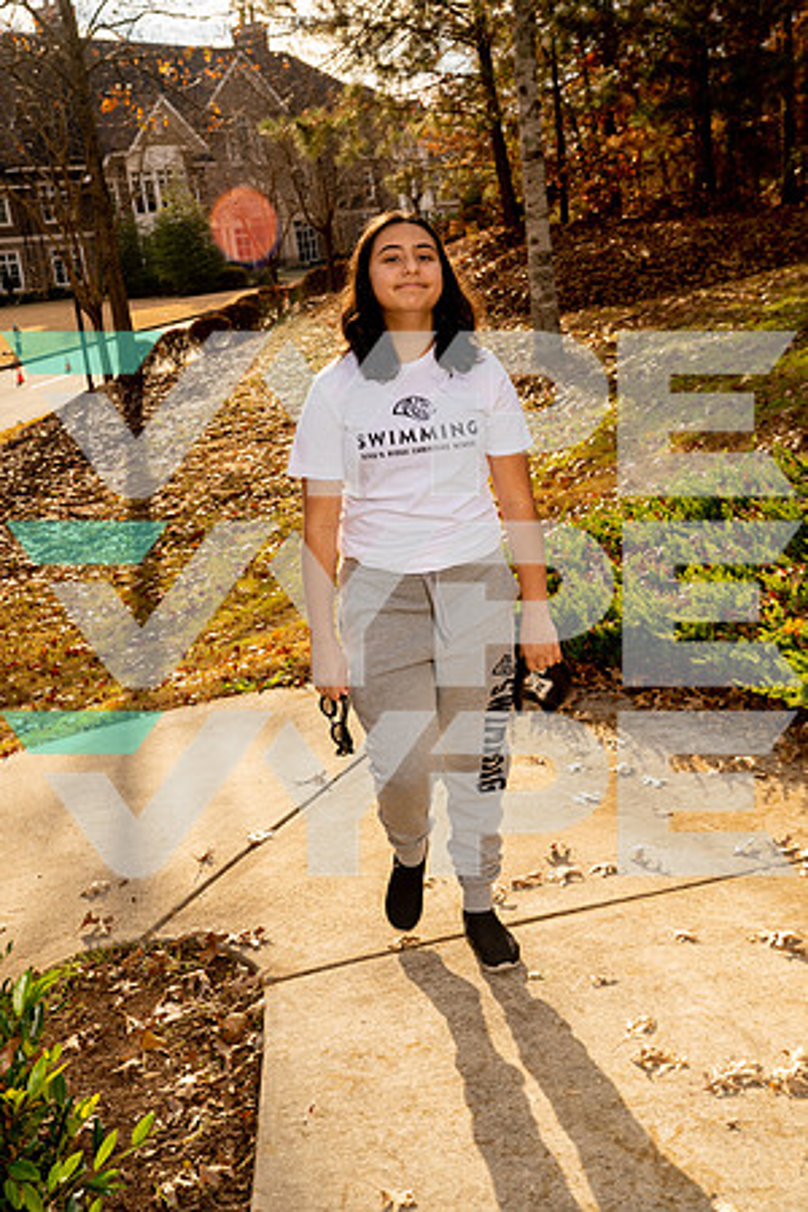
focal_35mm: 42
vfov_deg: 46.4
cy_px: 606
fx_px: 1414
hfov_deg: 31.9
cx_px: 404
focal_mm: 42
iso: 125
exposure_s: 1/250
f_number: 6.3
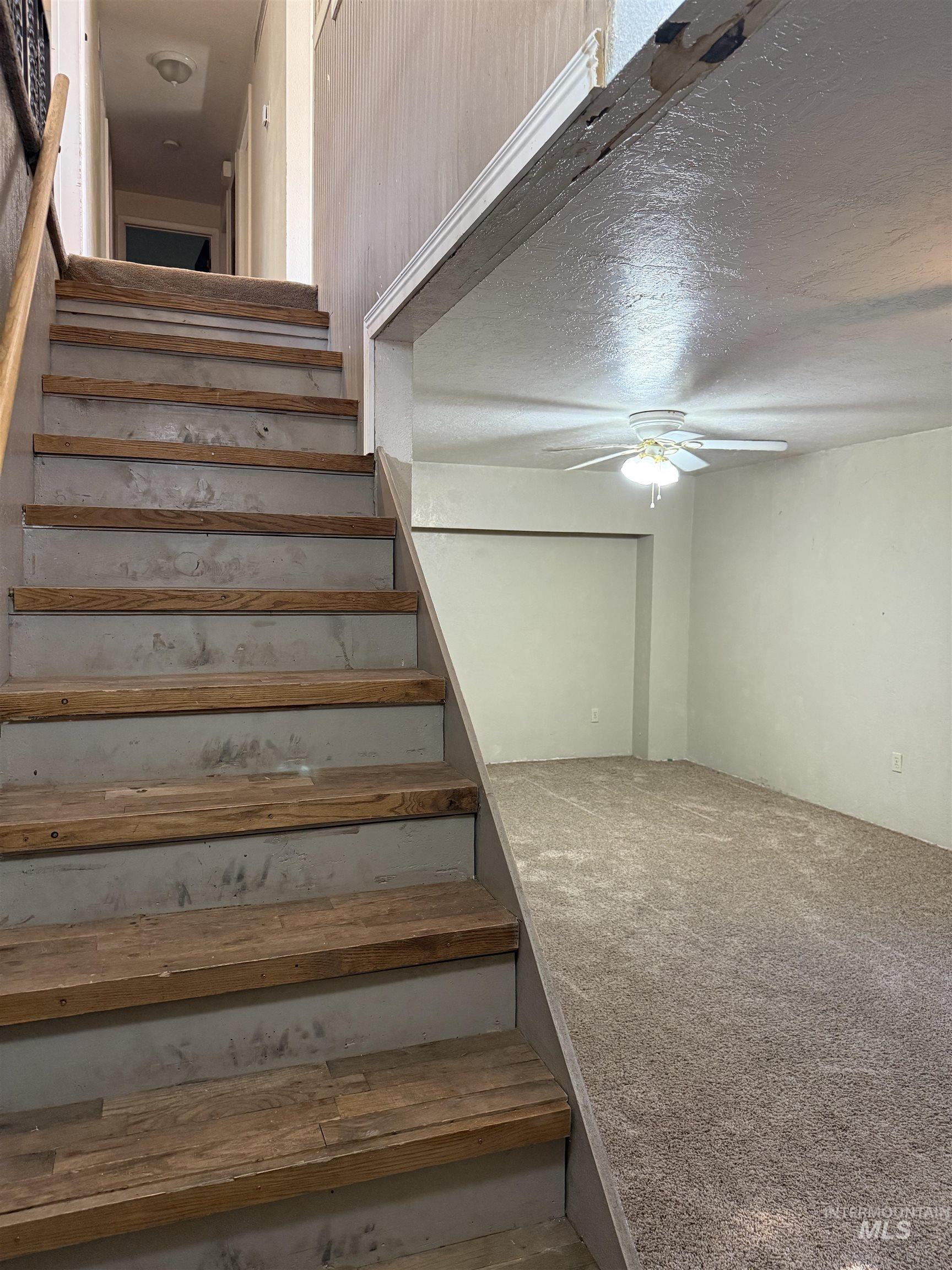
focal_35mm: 24
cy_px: 635
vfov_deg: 71.6
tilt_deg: -2.2
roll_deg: -1.3
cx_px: 476
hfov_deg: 56.8
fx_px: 880
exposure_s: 1/60
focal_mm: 6.76
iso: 400
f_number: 1.78
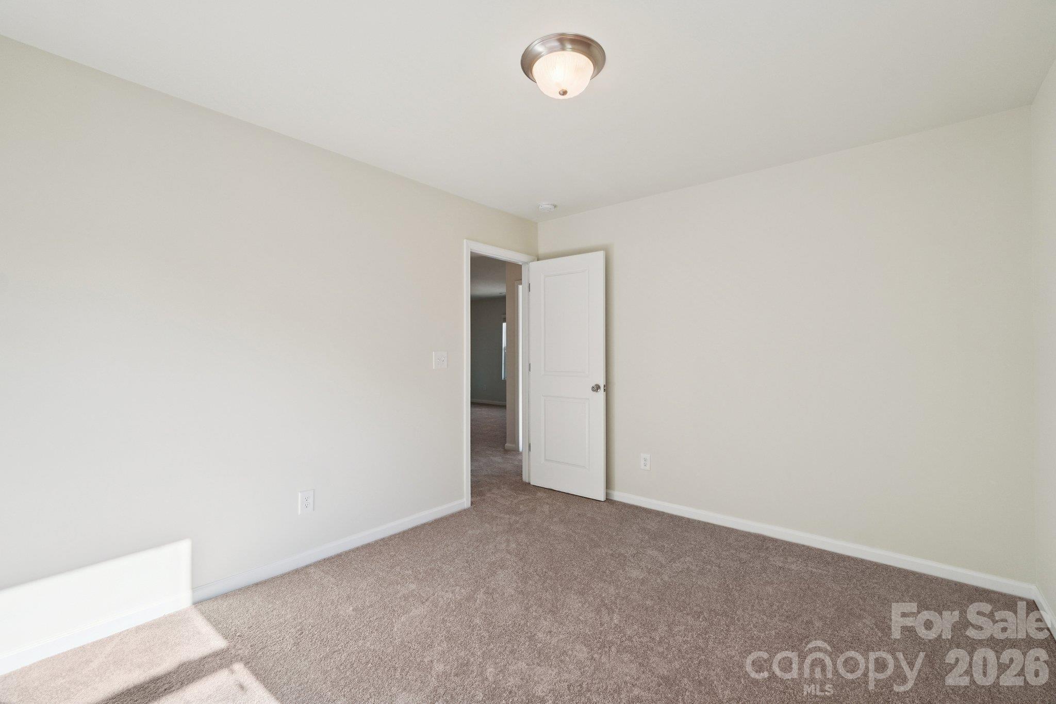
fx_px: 440
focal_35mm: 15
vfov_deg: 77.3
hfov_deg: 100.4
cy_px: 352
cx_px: 528
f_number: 8
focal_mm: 10
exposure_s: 1/30
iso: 400
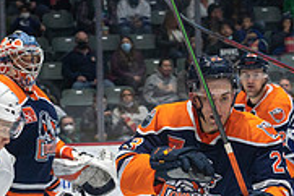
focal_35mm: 231
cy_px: 241
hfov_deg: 8.9
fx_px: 1888
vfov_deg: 5.9
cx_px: 19
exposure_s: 1/640
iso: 1600
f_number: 5
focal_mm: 70
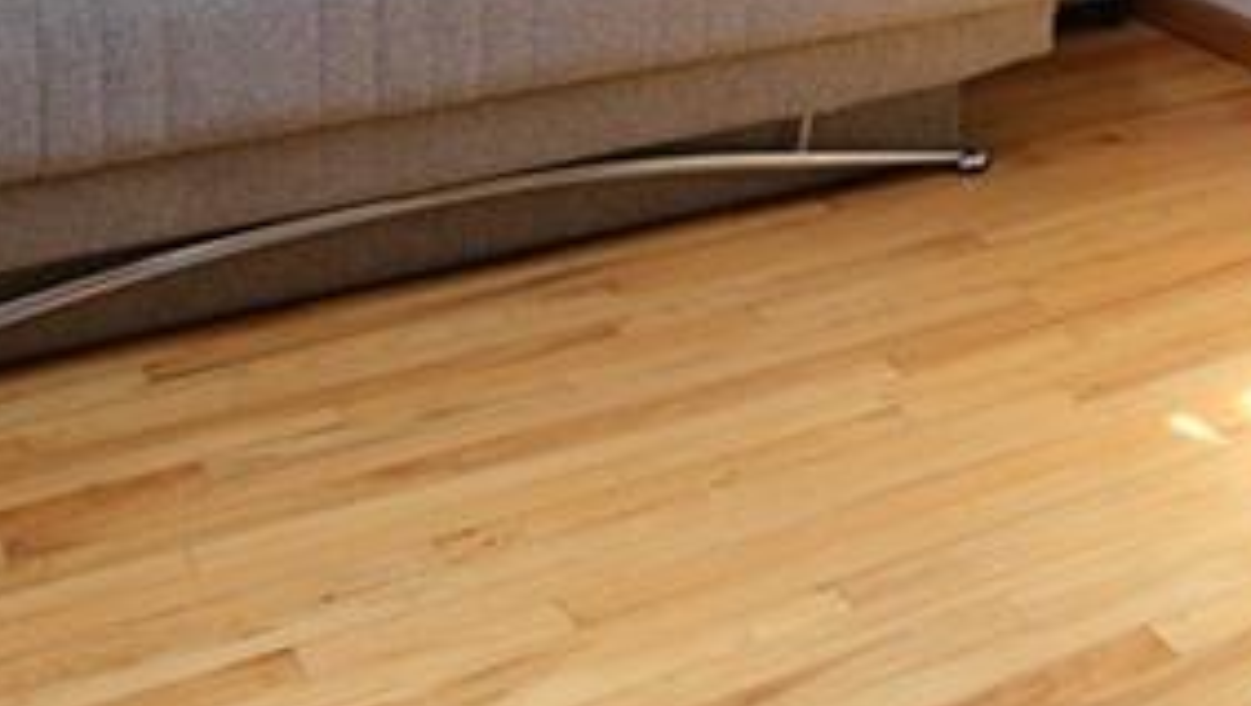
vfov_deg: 18.0
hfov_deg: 34.7
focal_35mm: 57
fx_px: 1892
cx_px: 1100
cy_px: -462
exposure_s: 1/100
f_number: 4
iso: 800
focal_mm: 10
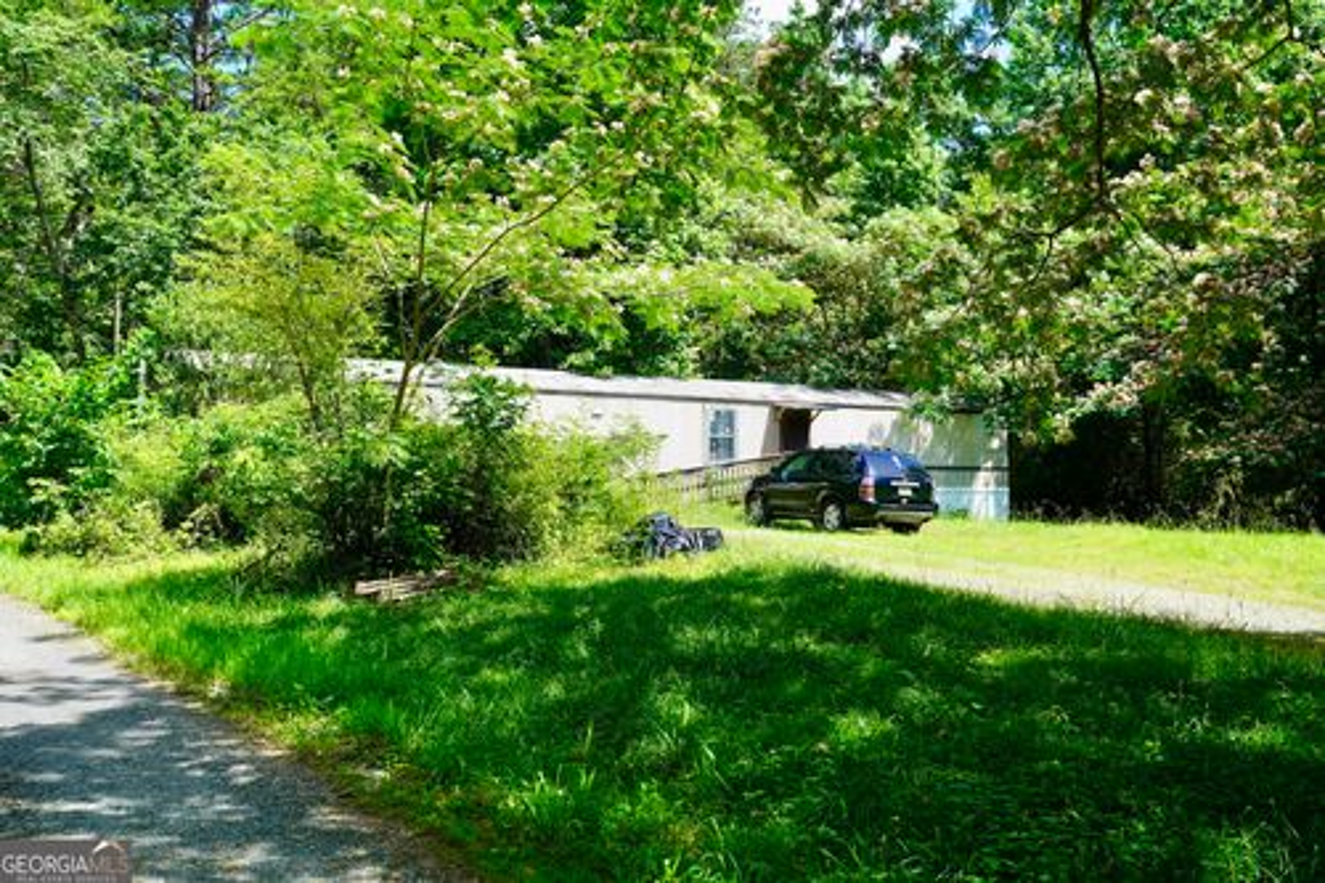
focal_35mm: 35
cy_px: 442
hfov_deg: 54.5
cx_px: 662
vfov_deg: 37.8
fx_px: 1288
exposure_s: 1/200
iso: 100
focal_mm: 35
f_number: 5
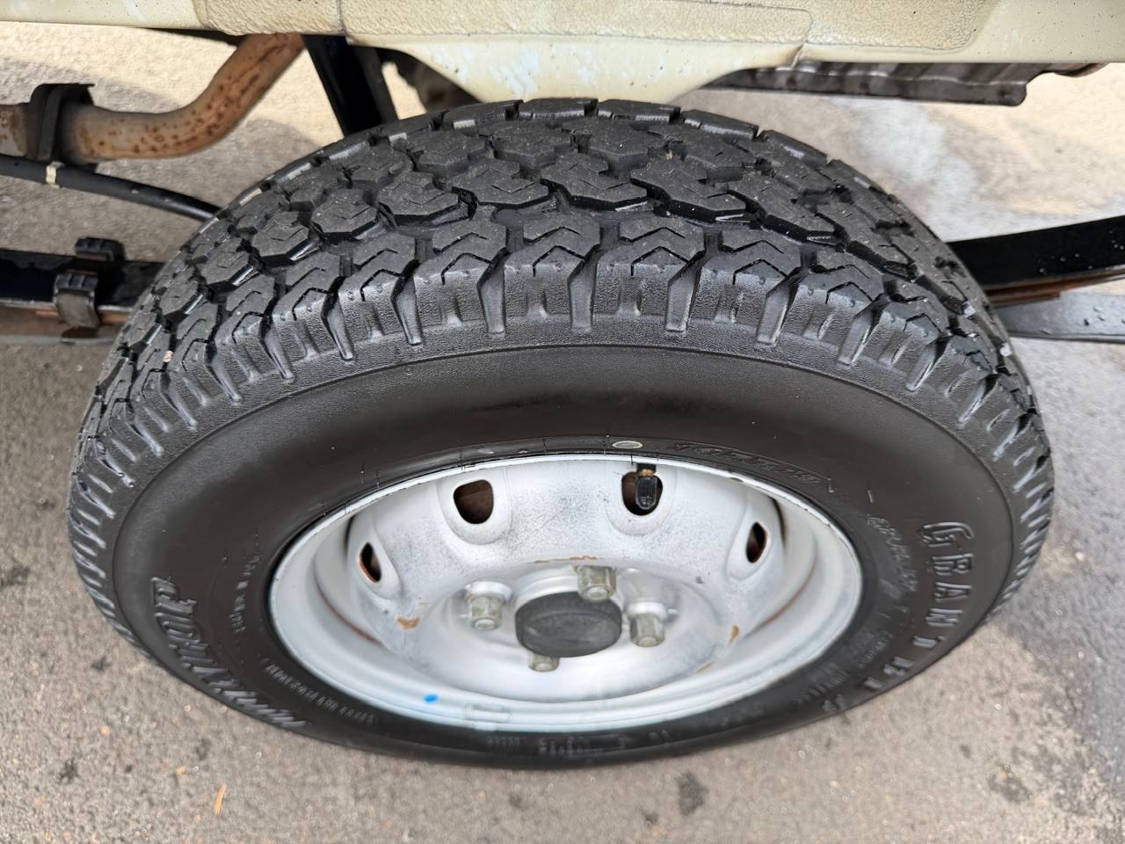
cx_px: 562
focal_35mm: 24
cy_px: 422
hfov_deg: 71.6
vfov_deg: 56.8
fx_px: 780
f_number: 1.78
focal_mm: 6.76
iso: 100
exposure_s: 1/304
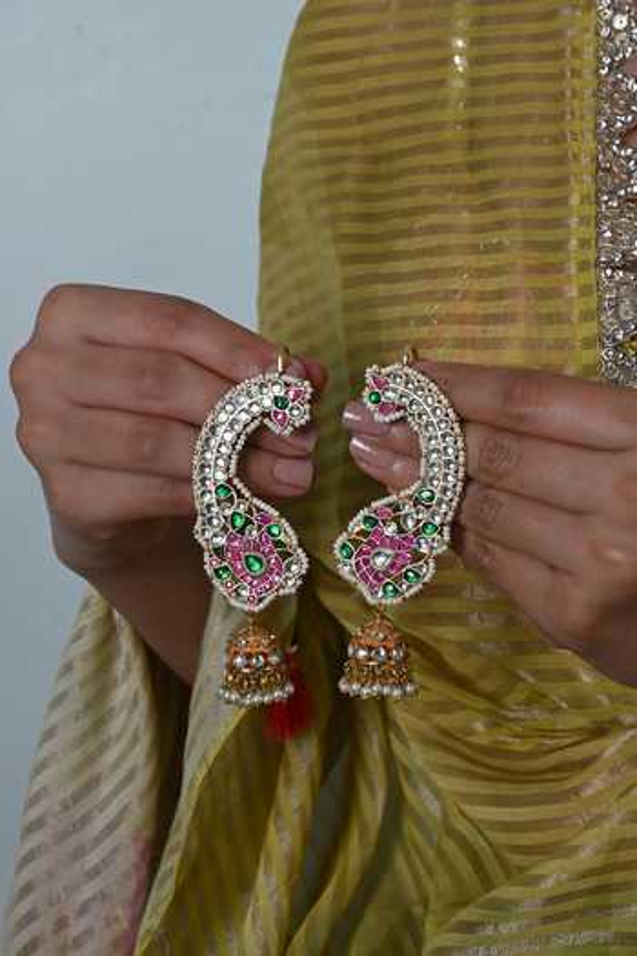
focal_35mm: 50
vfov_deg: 39.6
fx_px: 1327
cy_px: 478
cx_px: 318
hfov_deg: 27.0
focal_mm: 50
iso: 125
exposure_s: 1/125
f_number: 11
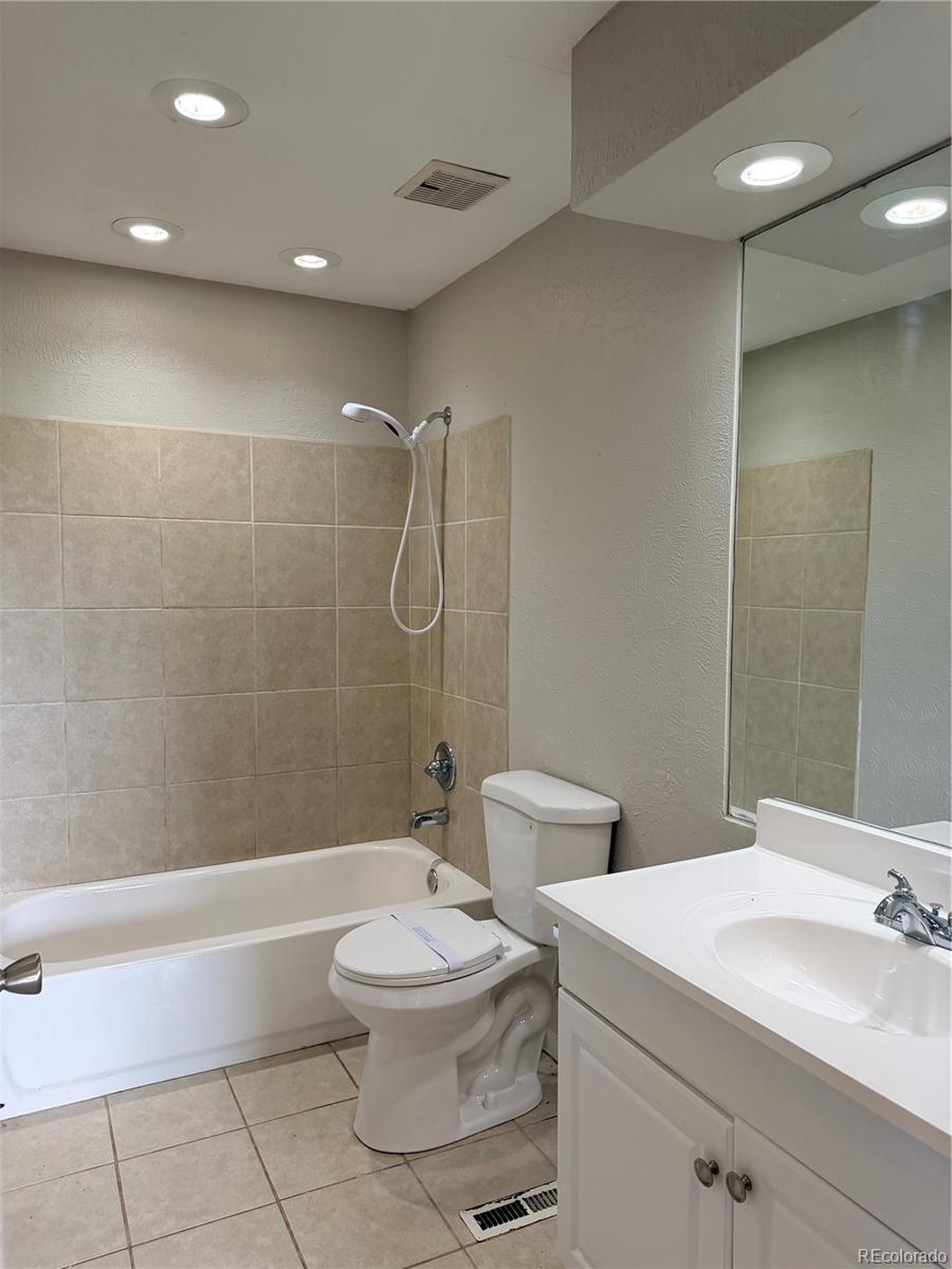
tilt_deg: -4.4
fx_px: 880
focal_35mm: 24
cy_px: 634
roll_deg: -0.2
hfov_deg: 56.8
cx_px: 476
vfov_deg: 71.6
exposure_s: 1/120
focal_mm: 6.76
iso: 200
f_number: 1.78
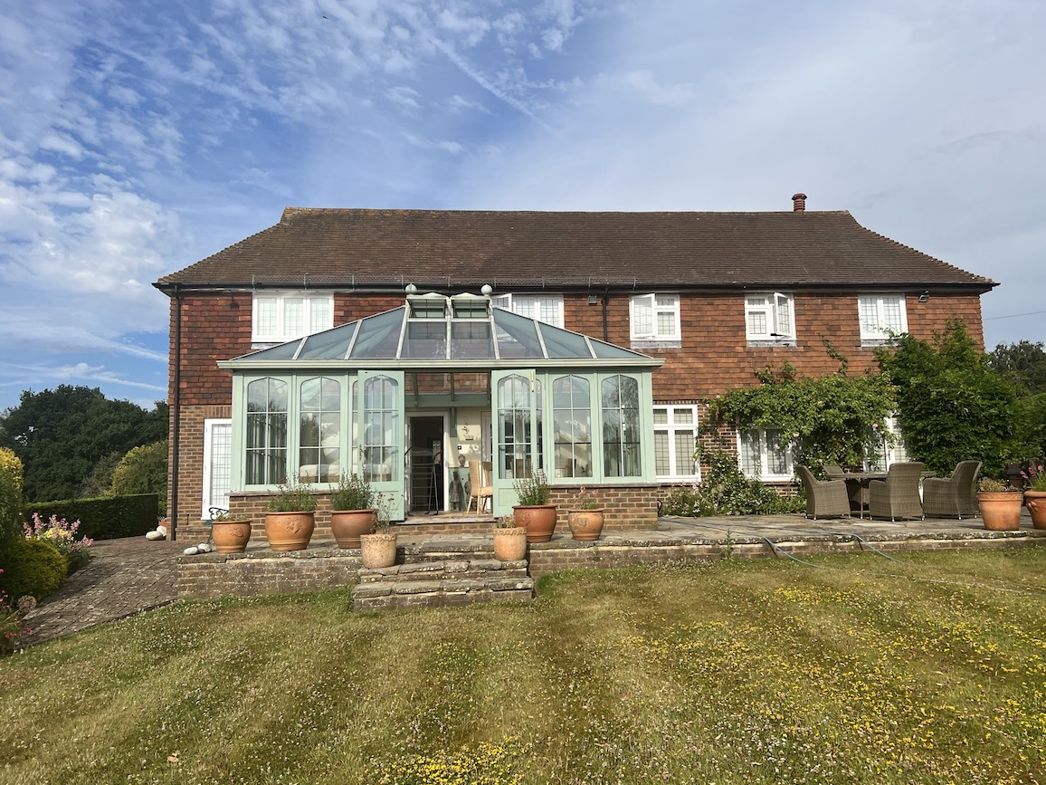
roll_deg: +0.6
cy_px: 388
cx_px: 528
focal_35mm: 27
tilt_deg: +6.4
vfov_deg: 51.4
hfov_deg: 65.3
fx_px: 816
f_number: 1.5
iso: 50
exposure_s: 1/5076
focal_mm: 5.7
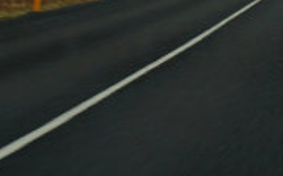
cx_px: 319
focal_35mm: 177
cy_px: -177
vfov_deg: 7.1
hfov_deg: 11.7
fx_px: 1363
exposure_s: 1/60
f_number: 7.1
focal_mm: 26
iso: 100
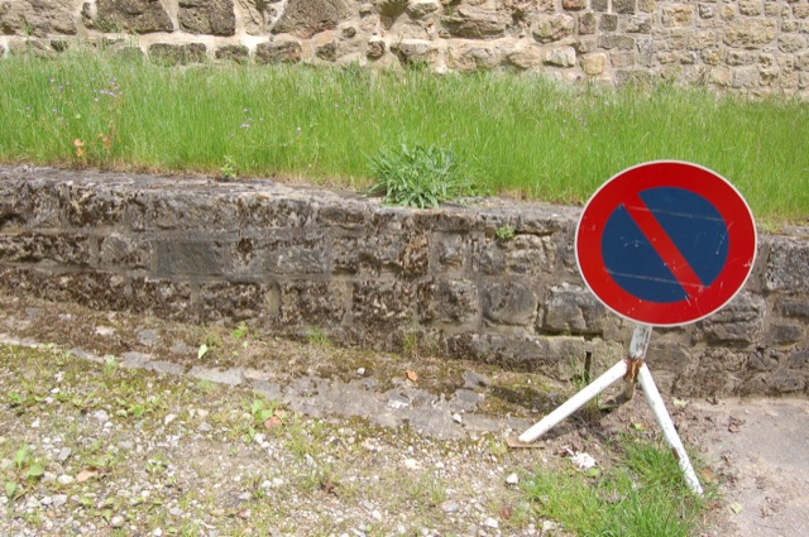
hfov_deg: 62.0
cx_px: 404
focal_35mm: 30
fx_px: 673
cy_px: 268
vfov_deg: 43.5
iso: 200
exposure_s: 1/200
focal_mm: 20
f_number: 7.1
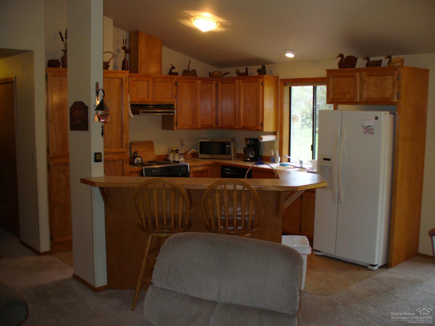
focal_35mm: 37
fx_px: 465
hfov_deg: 50.2
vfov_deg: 38.6
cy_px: 163
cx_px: 218
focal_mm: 6.1
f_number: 2.8
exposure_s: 1/30
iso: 80
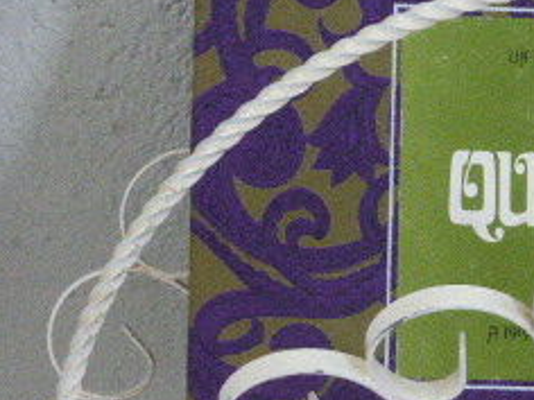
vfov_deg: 7.9
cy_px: 264
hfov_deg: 10.4
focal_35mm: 187
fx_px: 2885
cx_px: 686
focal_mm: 11.7
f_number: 4.9
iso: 800
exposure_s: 1/50
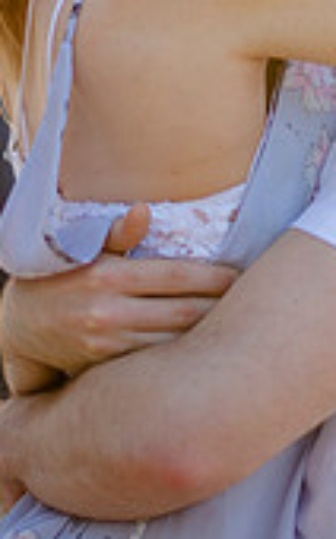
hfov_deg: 6.5
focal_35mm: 202
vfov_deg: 10.2
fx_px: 2965
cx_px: 368
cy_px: -79
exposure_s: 1/250
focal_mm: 50
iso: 100
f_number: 1.8
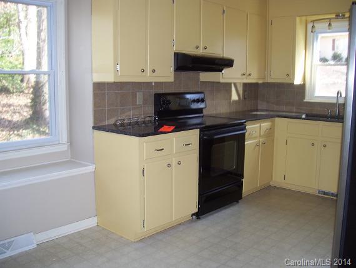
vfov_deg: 39.7
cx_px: 178
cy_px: 134
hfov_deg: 51.3
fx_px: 371
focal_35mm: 36
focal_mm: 6
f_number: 2.7
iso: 100
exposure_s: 1/60
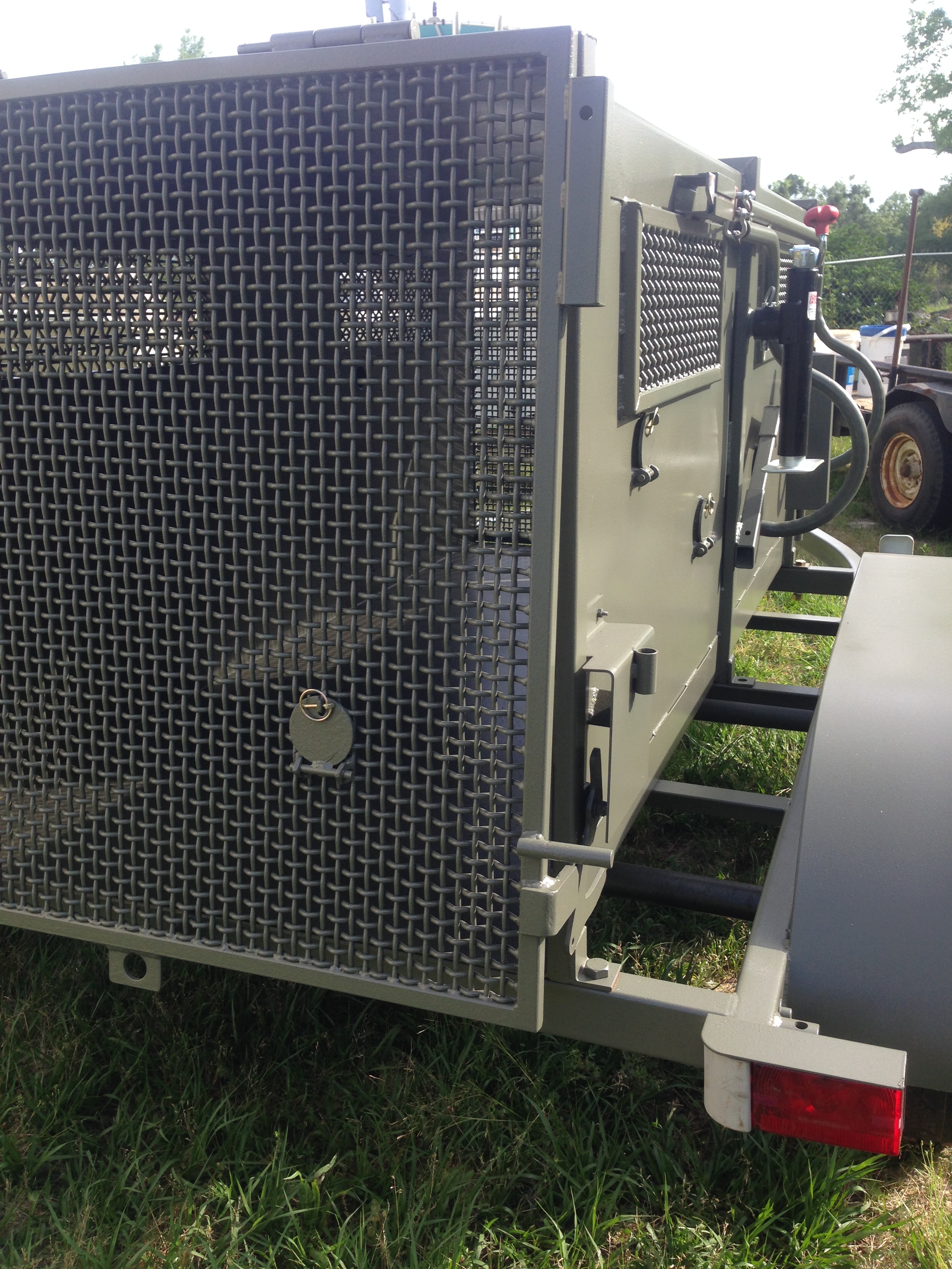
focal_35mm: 33
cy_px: 634
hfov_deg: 42.9
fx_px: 1210
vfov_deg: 55.4
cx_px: 476
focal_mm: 4.12
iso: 50
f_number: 2.4
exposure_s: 1/262
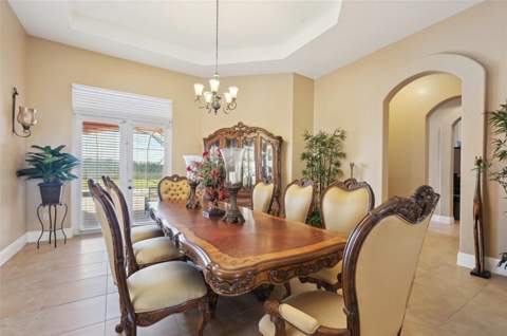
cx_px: 254
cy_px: 168
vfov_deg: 75.3
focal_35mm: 16
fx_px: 218
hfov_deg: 98.6
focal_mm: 15.5
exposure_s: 1/20
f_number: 8
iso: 400
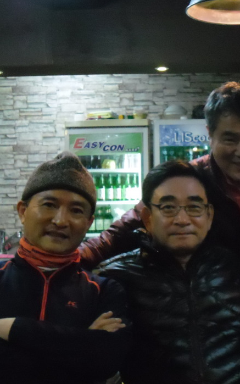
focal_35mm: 63
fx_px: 659
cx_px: 224
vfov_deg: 32.5
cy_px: 192
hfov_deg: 20.2
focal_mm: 7.8
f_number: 4.5
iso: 800
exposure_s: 1/15
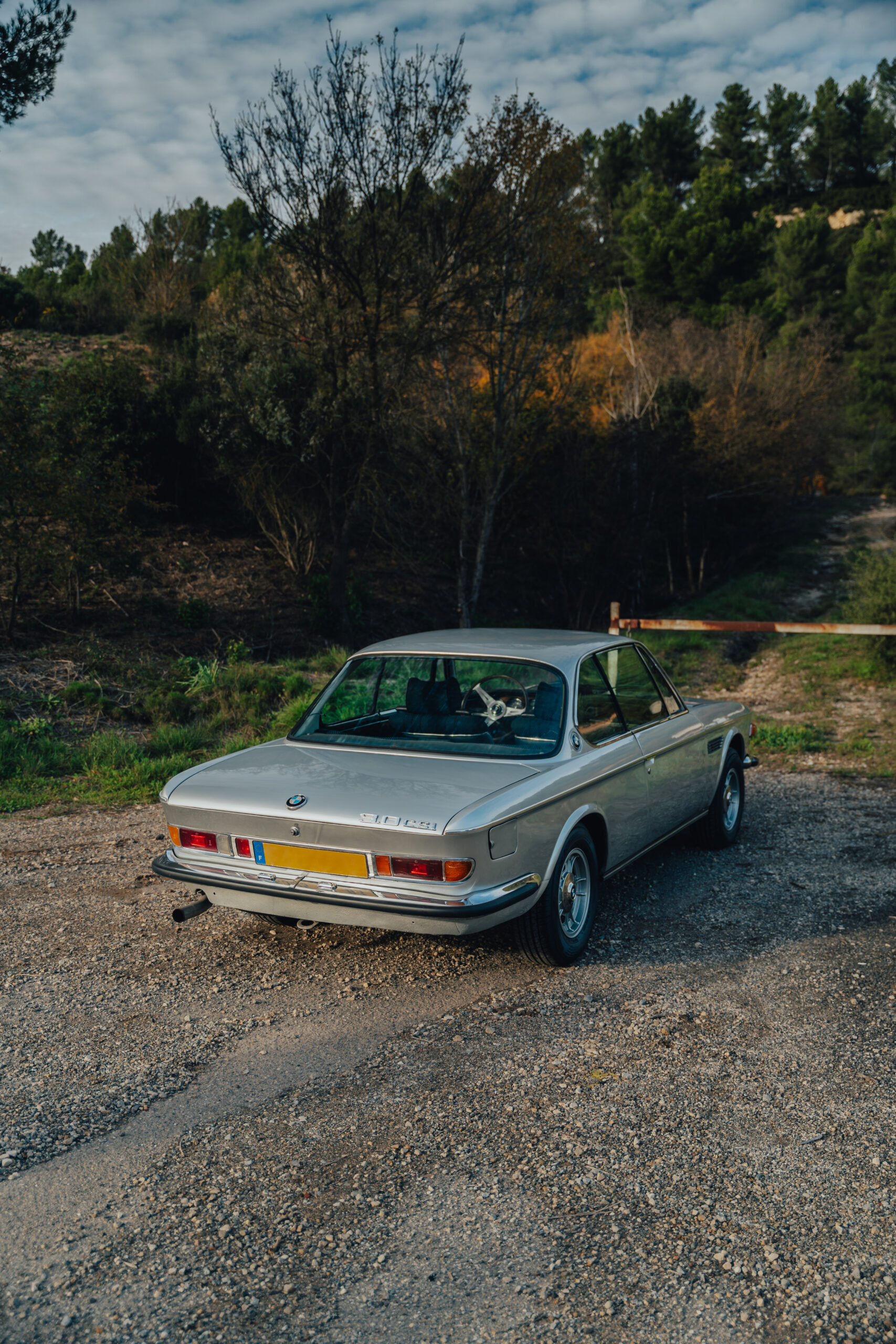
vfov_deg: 56.6
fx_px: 1247
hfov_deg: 39.5
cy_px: 672
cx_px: 448
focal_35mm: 33
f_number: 2.8
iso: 125
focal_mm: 33.4
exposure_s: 1/500
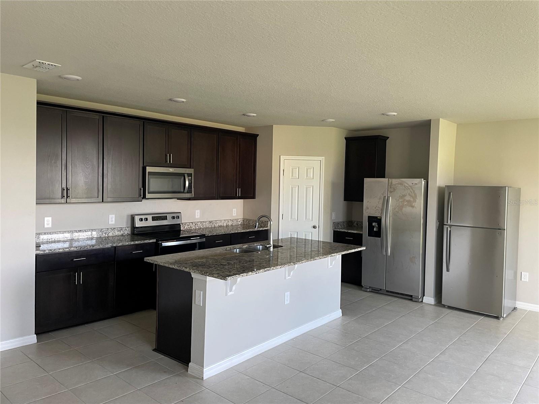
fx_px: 405
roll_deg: -1.2
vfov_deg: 53.1
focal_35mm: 26
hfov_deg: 67.3
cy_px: 202
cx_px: 270
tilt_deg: -2.3
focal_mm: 4.2
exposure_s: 1/60
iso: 125
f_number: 1.6
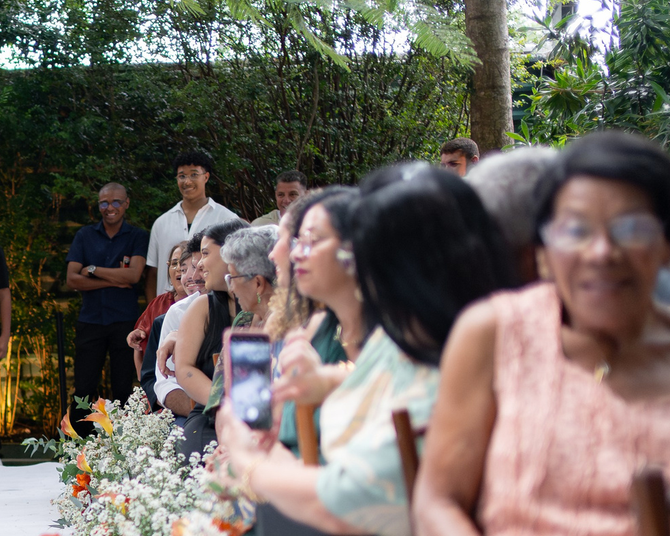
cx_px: -97
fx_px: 1705
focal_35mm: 86
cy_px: 443
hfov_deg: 21.0
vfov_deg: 17.7
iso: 2500
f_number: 1.4
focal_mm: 35
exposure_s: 1/1000
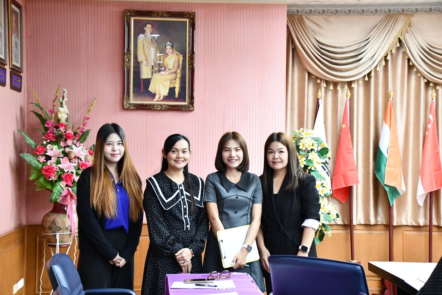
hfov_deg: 30.5
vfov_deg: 20.6
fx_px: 810
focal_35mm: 66
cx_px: 221
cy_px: 148
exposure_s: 1/100
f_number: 4.5
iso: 3200
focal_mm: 44
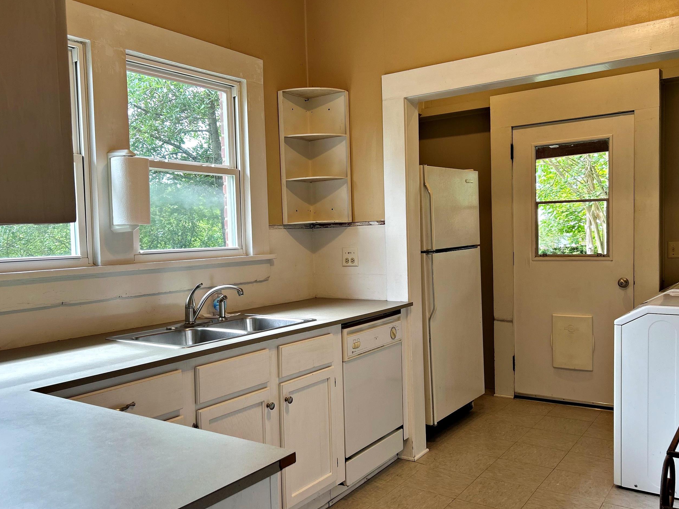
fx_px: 628
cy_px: 268
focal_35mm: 32
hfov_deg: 56.7
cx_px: 312
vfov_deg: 44.1
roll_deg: +2.0
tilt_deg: -3.3
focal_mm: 5.7
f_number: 1.5
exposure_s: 1/120
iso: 40
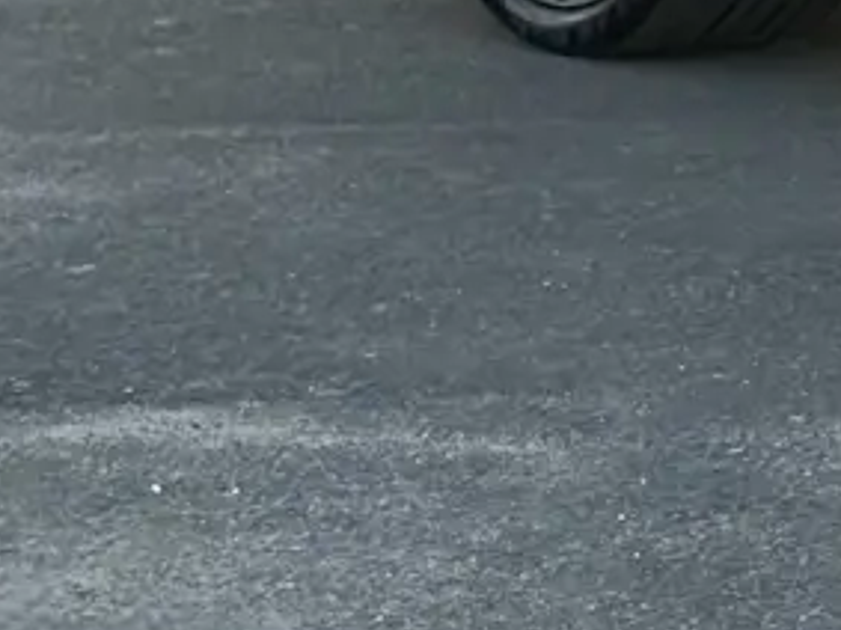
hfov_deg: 7.6
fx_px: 5925
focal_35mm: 244
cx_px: 1973
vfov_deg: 6.0
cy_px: -574
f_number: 1.78
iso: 80
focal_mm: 6.86
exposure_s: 1/513
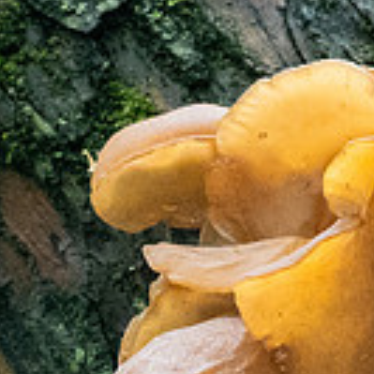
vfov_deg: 0.5
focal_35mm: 3394
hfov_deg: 0.5
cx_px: 605
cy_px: 456
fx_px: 41487
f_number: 7.1
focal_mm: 300
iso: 1600
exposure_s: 1/50
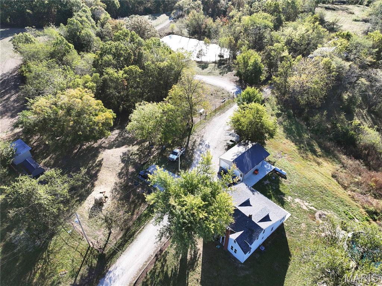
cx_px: 191
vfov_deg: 56.7
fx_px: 265
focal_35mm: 24
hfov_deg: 71.6
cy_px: 143
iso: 110
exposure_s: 1/500
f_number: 2.8
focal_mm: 12.29
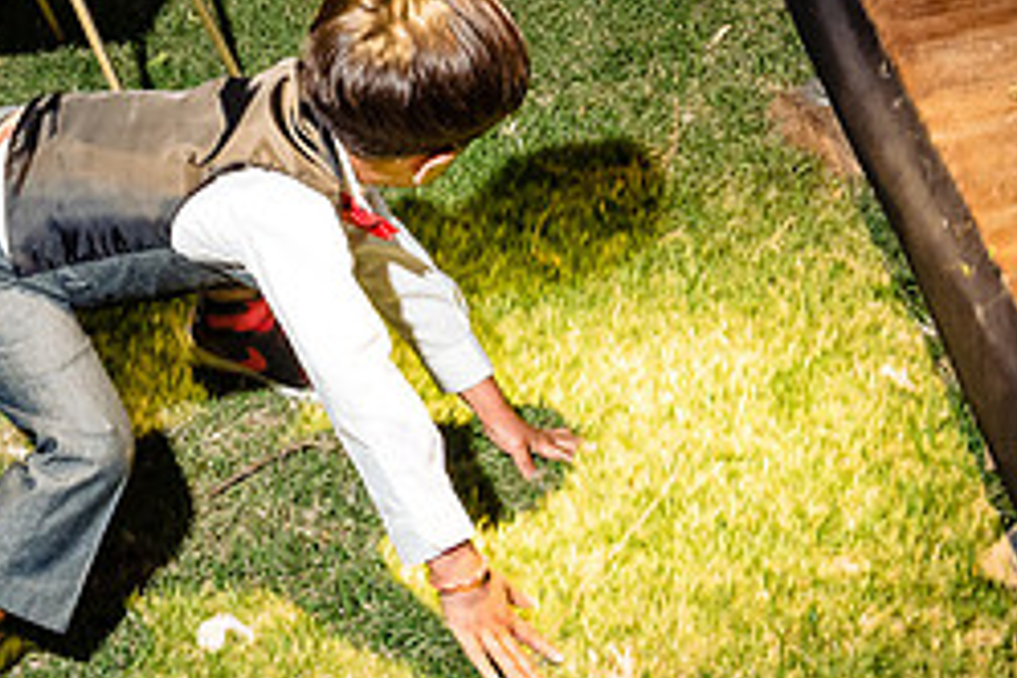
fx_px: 2627
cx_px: 45
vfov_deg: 14.6
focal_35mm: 93
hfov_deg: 21.3
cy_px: 112
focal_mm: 40
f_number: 8
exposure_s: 1/60
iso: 2000
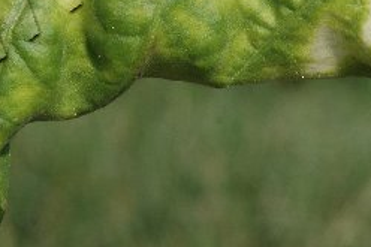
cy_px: -98
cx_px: 238
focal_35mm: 508
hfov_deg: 4.1
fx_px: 5228
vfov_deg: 2.7
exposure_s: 1/250
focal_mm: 105
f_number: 14
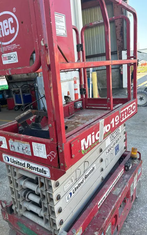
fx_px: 180
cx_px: 63
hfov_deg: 44.4
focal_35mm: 28
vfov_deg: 66.5
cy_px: 116
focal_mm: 5.7
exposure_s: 1/544
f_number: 1.5
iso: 50
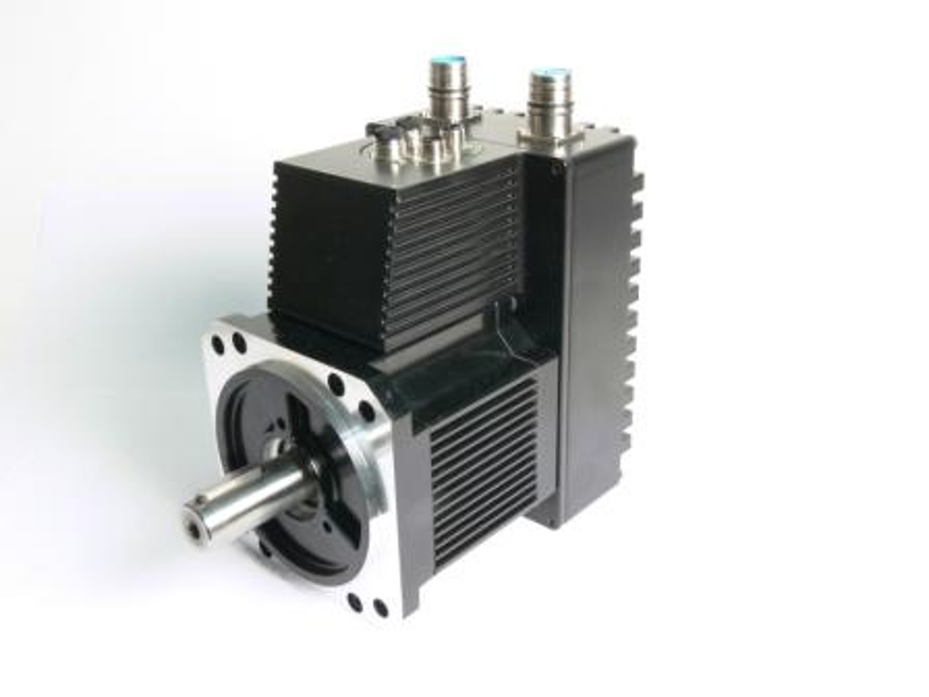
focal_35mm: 35
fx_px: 939
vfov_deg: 40.7
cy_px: 348
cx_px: 464
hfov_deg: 52.6
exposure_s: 1/5
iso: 100
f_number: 10
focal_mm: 7.4
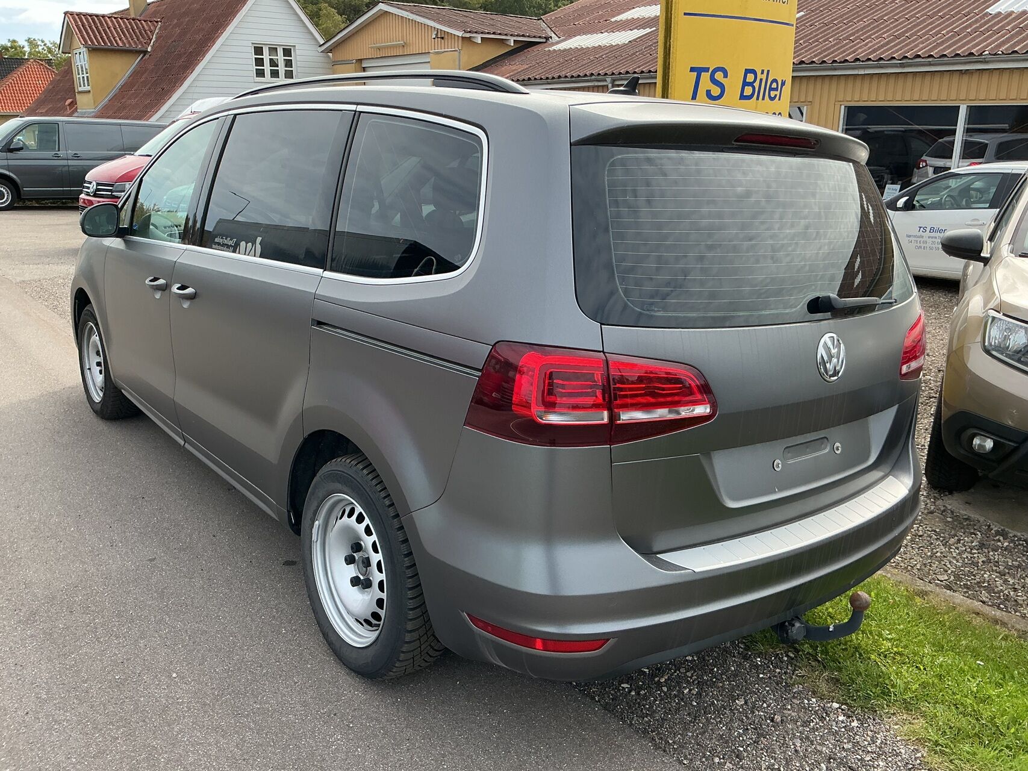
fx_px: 861
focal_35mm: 29
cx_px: 514
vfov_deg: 48.2
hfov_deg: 61.7
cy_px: 386
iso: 25
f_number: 1.8
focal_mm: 3
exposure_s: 1/568
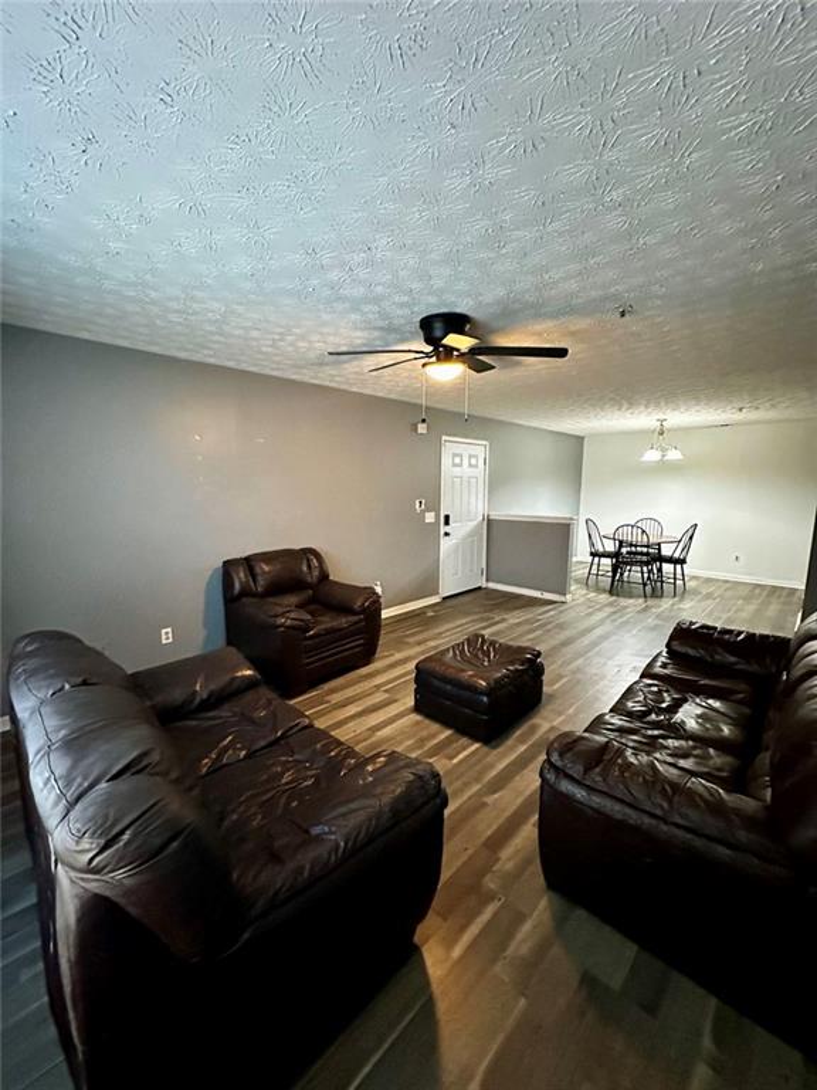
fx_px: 441
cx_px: 408
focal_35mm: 14
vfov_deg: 102.1
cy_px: 545
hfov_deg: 85.7
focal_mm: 2.22
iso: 1000
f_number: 2.2
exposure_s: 1/60
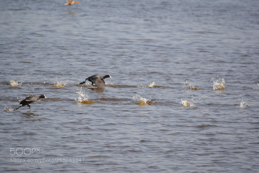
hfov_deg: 5.7
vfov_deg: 3.8
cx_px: 130
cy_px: 86
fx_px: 2589
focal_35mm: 360
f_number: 6.3
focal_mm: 240
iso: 400
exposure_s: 1/1600
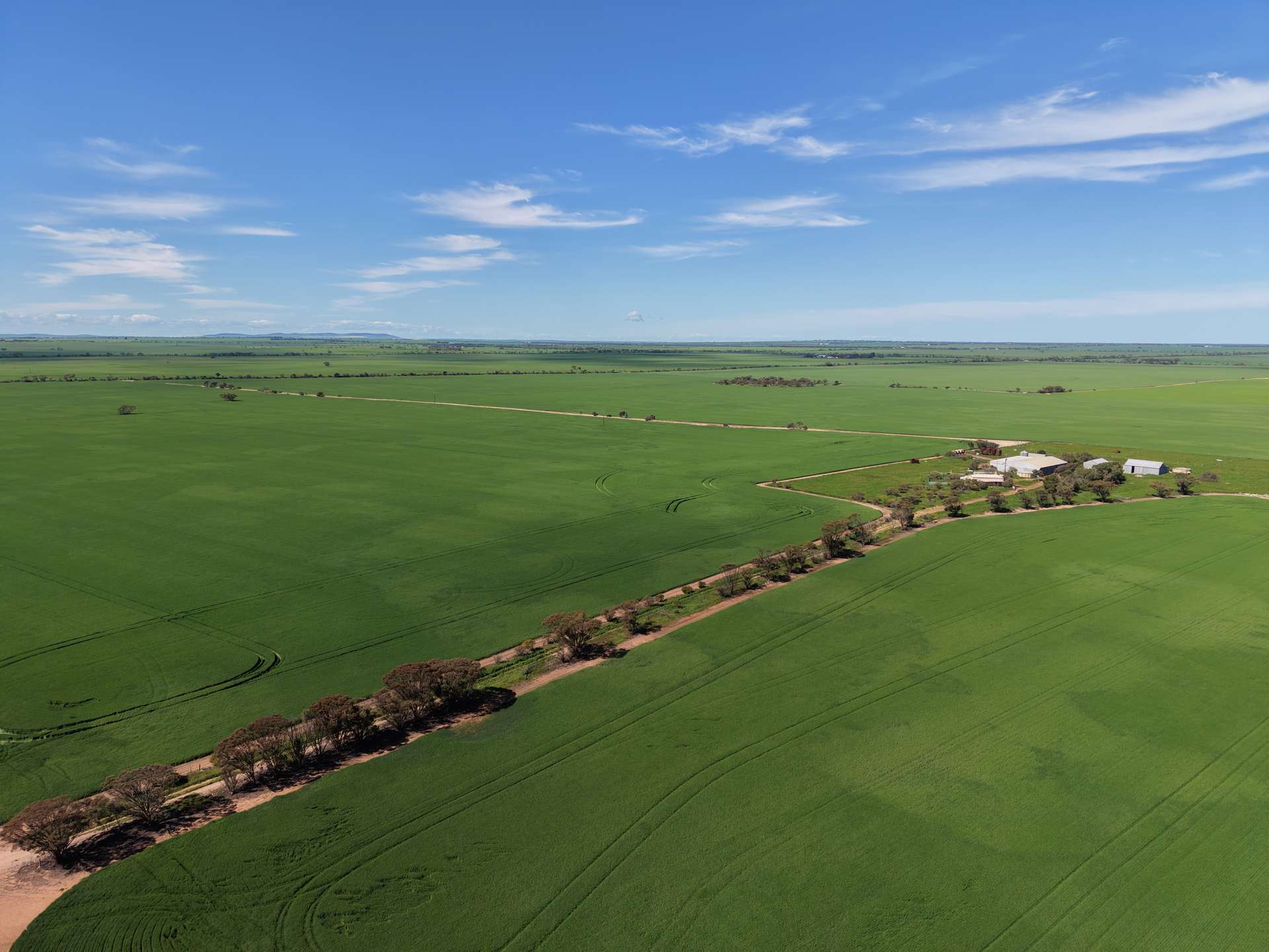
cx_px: 634
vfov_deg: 56.8
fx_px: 880
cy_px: 476
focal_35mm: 24
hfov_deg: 71.6
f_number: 1.8
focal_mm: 8.67
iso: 200
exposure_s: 1/5000
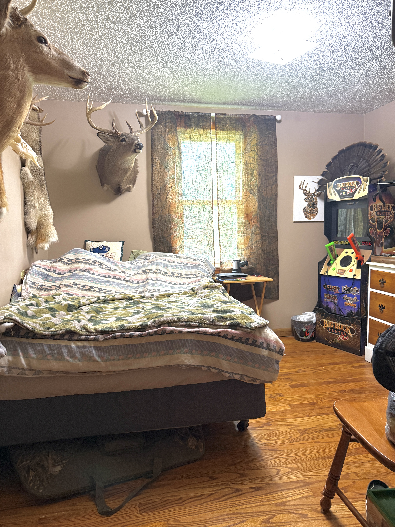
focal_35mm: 24
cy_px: 264
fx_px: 365
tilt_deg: -3.0
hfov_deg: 56.8
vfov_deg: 71.6
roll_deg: +1.1
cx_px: 198
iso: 320
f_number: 1.78
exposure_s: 1/60
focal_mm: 6.76
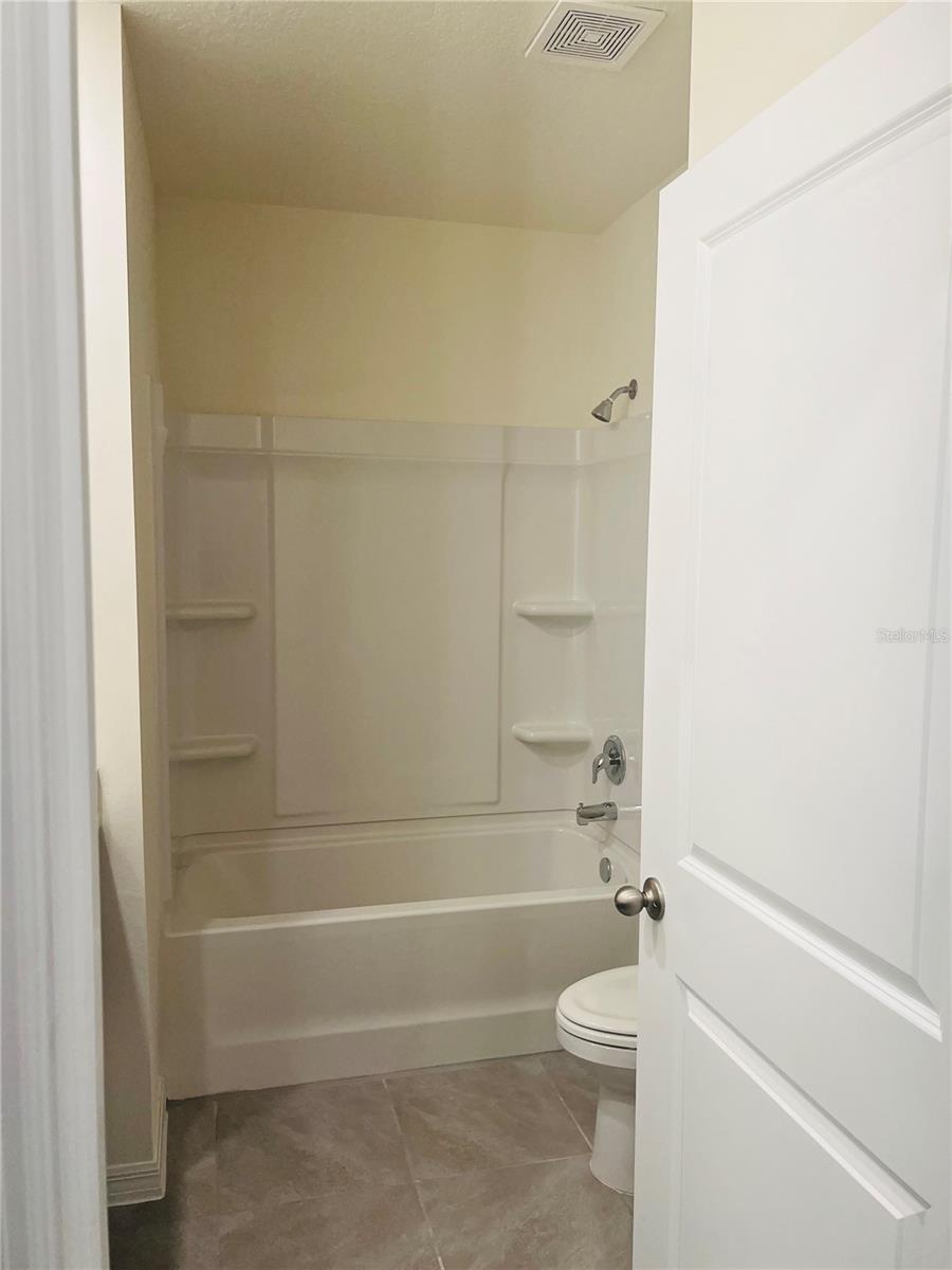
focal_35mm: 26
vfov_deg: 67.3
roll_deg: -0.6
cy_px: 635
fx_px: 953
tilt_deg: -5.7
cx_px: 476
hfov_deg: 53.1
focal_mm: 5.7
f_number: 1.5
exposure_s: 1/120
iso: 100
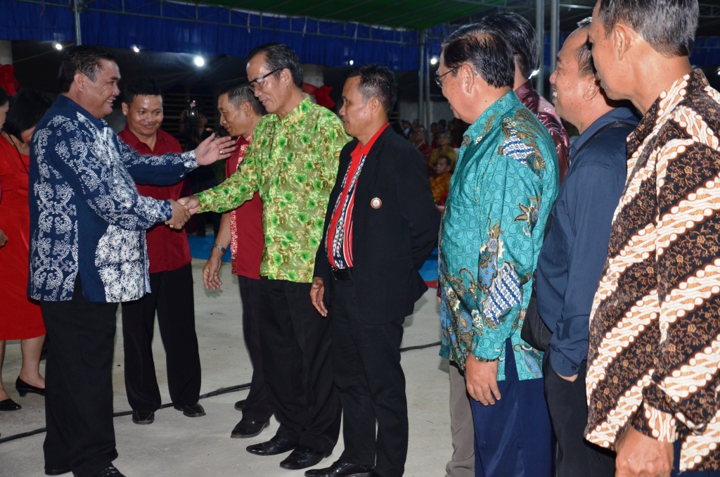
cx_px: 360
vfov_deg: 25.6
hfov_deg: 37.9
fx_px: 1048
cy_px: 238
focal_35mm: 52
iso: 800
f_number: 4.5
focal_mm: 35
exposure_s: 1/60
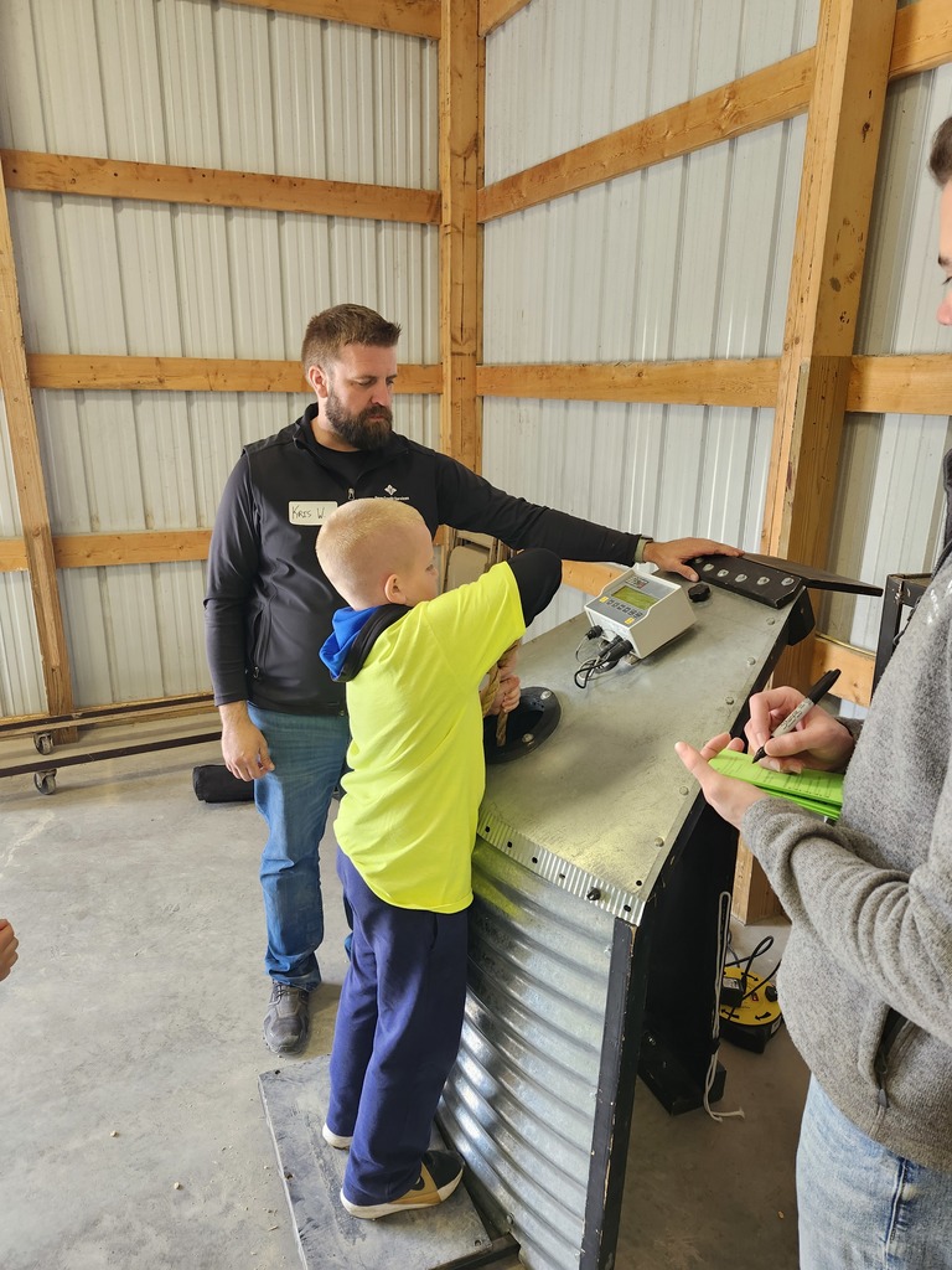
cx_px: 476
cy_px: 635
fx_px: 843
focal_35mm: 23
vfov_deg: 73.9
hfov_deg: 58.9
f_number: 1.8
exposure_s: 1/120
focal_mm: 5.54
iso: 160
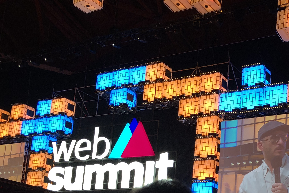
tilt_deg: +10.6
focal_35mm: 60
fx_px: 482
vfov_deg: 21.7
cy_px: 197
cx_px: 237
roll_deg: -3.7
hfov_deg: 32.4
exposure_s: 1/30
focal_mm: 3.99
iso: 32
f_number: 1.8
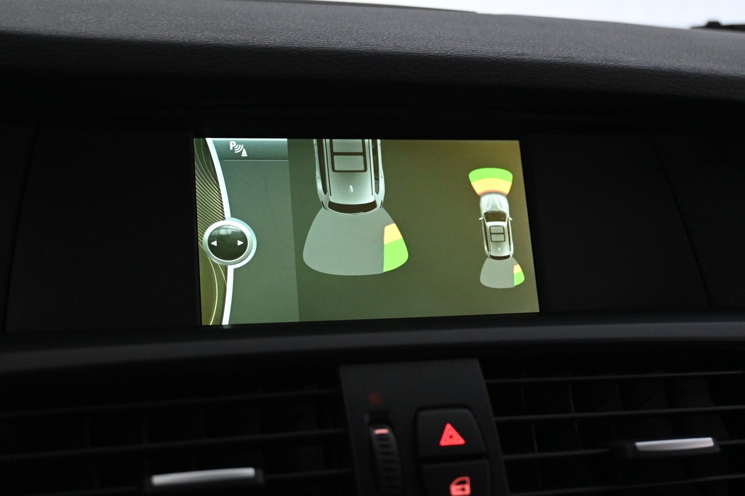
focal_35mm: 47
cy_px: 248
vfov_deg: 28.5
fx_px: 978
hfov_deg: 41.7
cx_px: 372
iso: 3600
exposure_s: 1/50
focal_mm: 31.5
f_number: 5
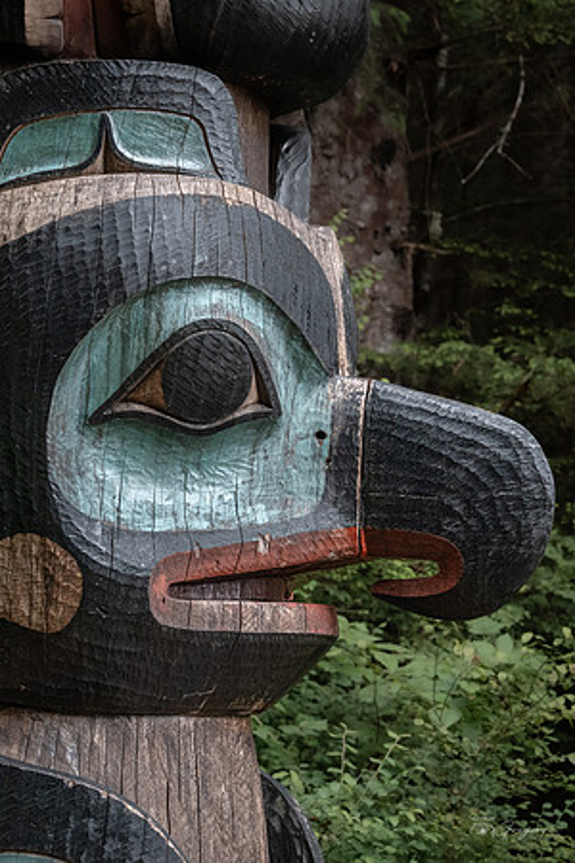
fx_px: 2579
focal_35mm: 108
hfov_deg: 12.7
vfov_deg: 19.0
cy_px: 429
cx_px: 224
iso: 4000
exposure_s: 1/500
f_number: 8
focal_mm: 70
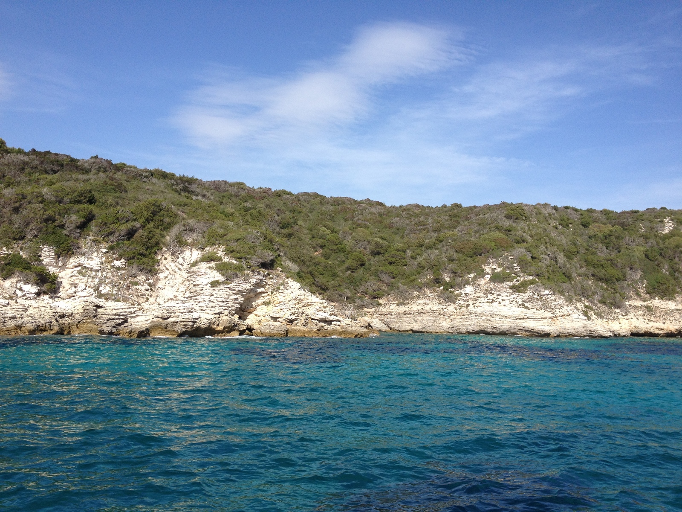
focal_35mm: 35
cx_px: 341
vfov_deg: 40.7
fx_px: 690
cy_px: 256
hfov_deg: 52.6
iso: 64
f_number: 2.4
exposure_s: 1/1727
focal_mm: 4.28
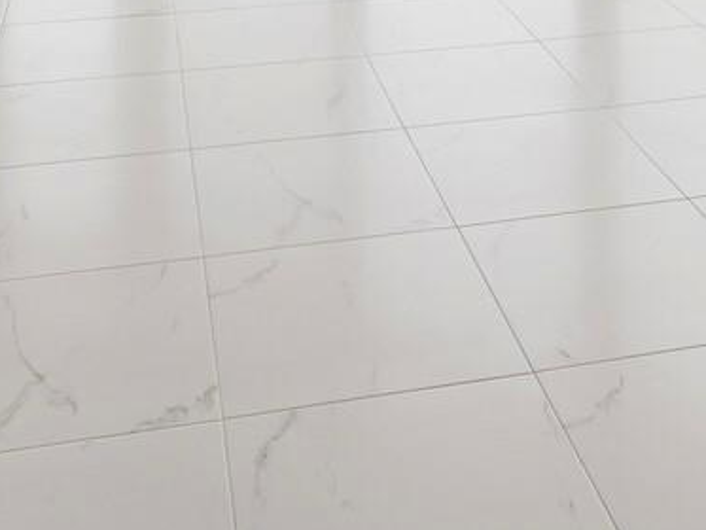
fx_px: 1224
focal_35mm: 60
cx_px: 447
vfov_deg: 19.1
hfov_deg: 32.0
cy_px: -401
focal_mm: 7
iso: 400
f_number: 11
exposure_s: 1/25
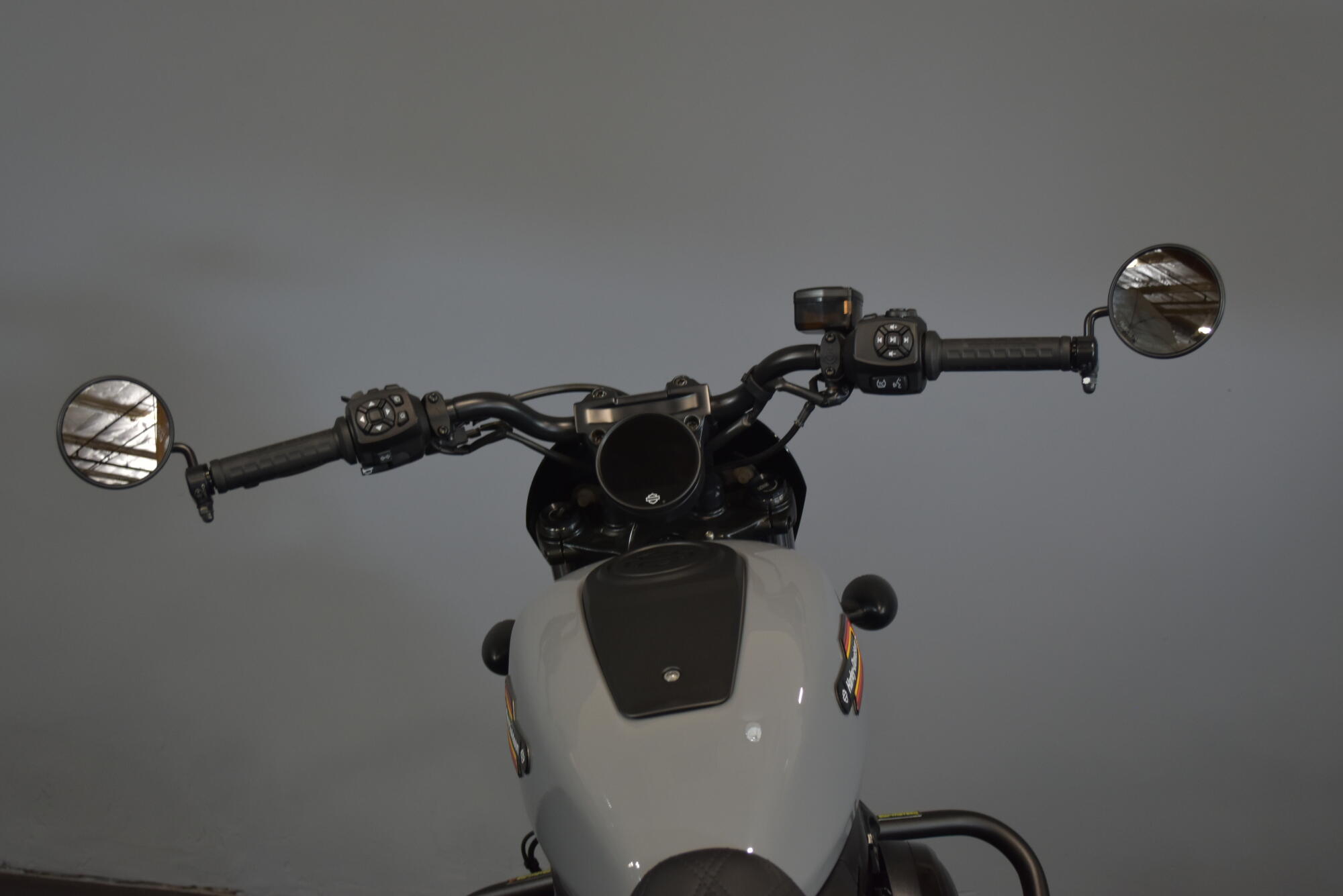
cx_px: 672
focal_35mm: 51
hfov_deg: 38.9
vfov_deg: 26.5
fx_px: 1903
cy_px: 448
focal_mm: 34
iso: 640
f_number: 5
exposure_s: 1/30
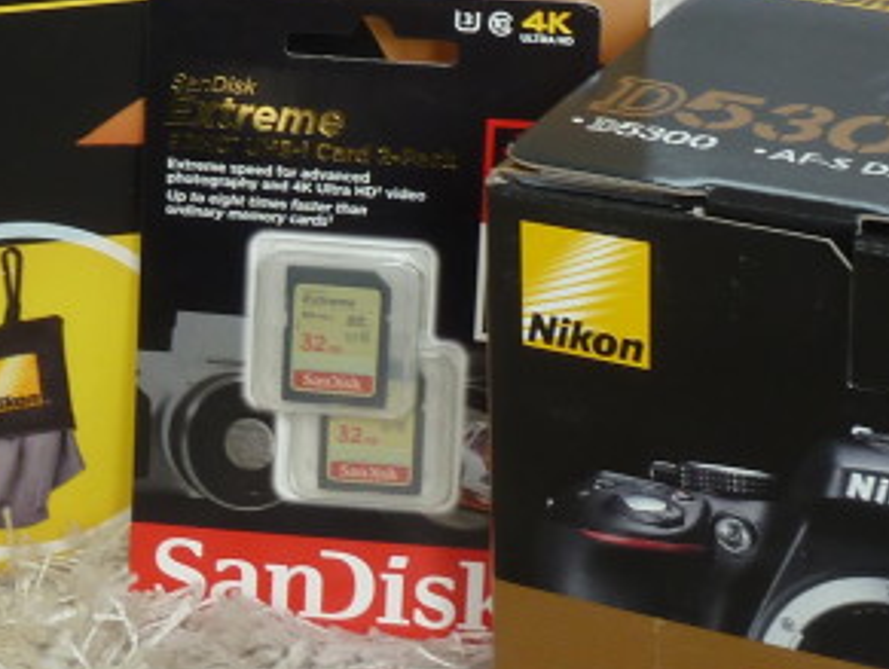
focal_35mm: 123
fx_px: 3163
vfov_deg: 12.1
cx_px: 275
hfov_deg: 16.0
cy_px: 202
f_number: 3.5
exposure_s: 1/40
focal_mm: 5.7
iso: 80
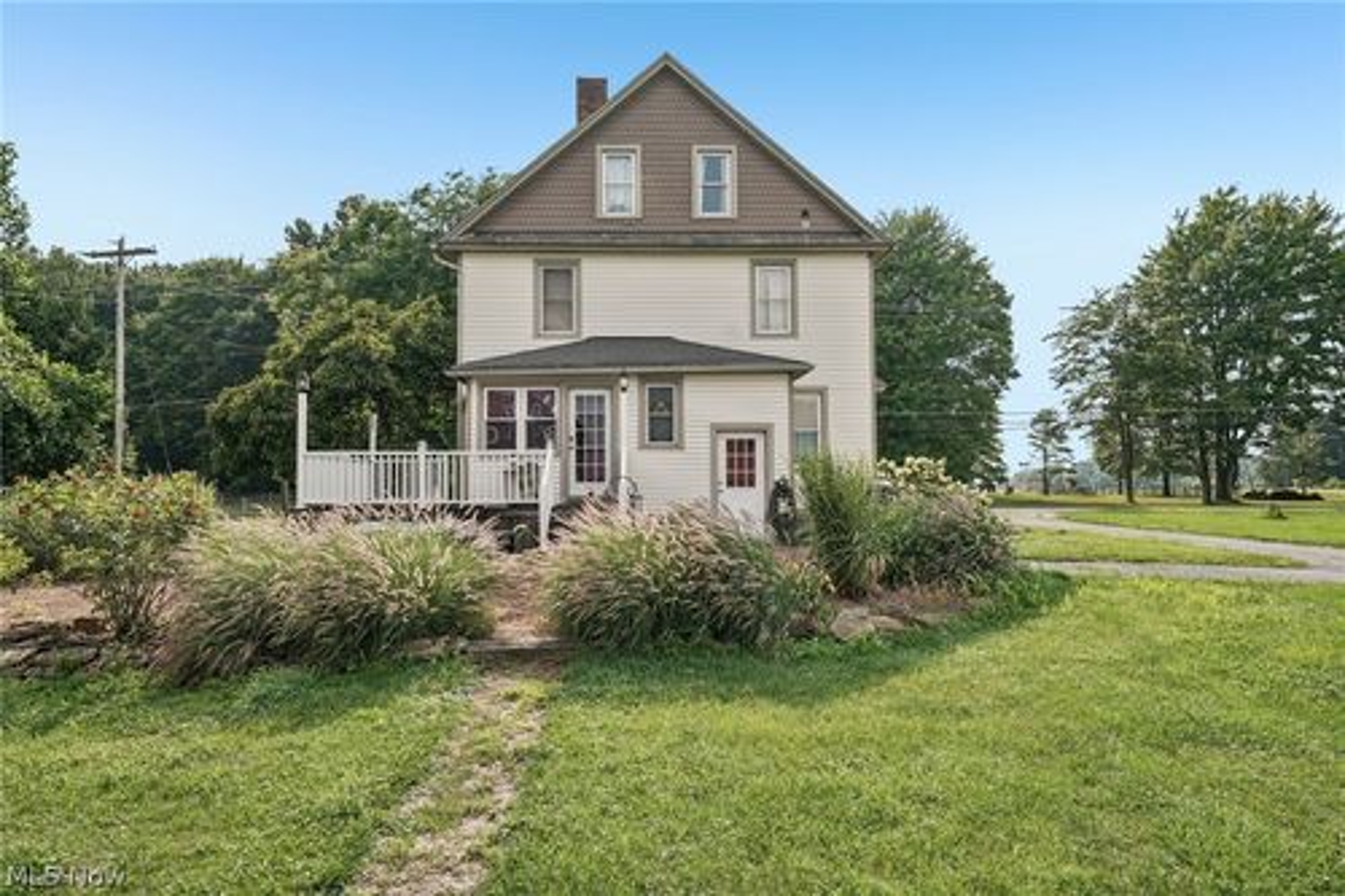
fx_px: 896
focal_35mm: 24
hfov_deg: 73.8
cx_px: 672
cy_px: 448
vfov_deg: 53.1
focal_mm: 24
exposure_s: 1/200
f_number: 8
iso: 100
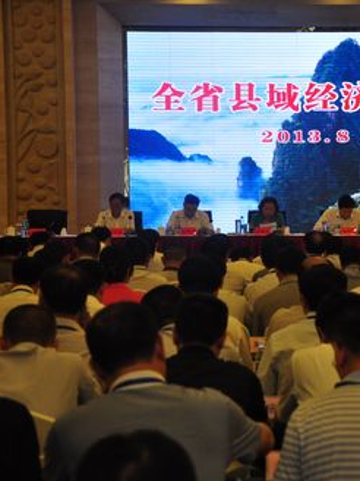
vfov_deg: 13.6
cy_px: 242
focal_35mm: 145
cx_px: 328
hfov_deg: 10.2
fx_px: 2011
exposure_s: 1/80
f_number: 5.3
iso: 1250
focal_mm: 66
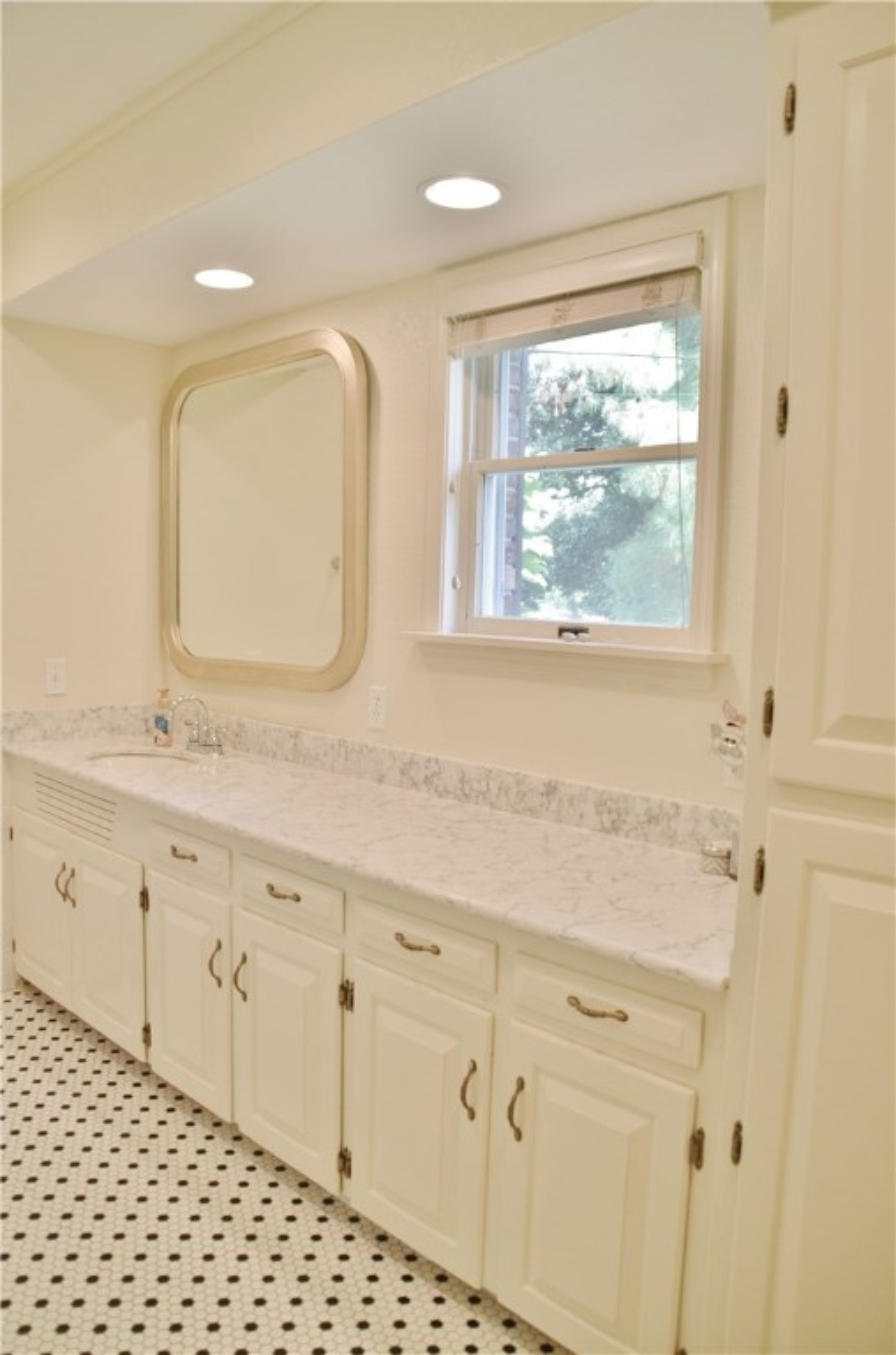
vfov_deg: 67.5
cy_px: 678
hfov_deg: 47.7
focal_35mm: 27
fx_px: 1013
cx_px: 448
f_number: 5
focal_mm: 18
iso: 400
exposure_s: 1/100
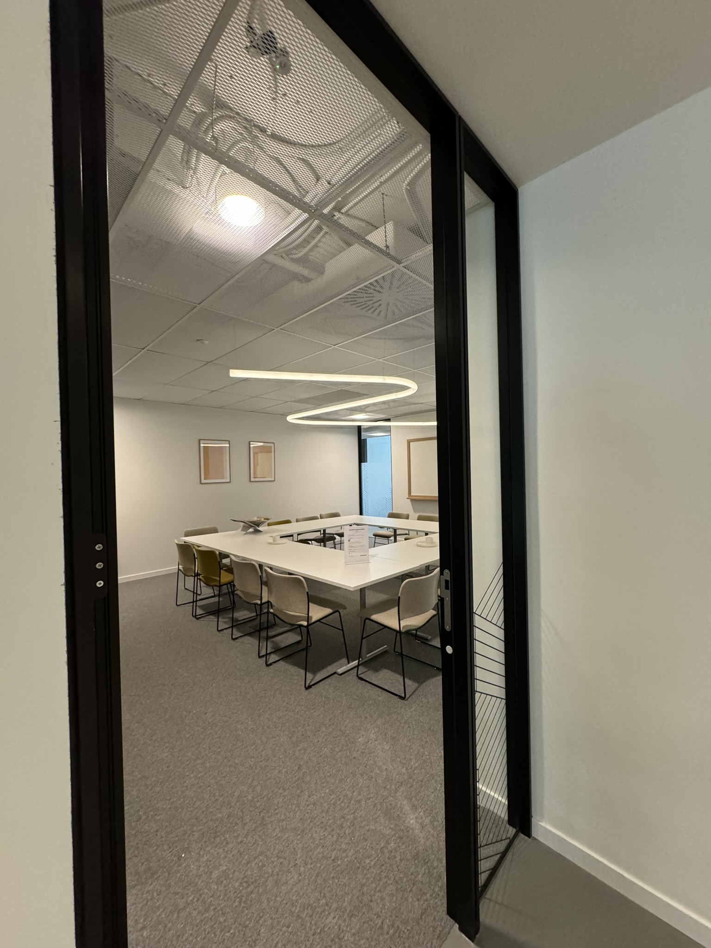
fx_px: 383
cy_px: 474
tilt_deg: -1.4
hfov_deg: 85.7
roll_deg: +1.3
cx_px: 356
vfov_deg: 102.1
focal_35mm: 14
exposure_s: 1/56
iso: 400
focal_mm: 2.22
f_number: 2.2
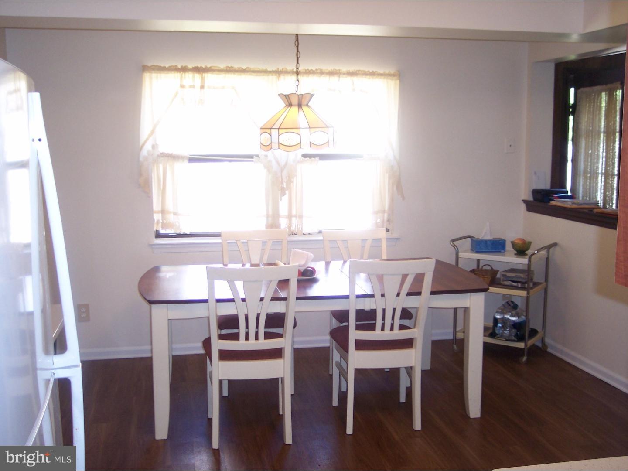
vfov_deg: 37.7
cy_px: 236
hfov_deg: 49.0
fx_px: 689
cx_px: 314
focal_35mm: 38
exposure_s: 1/45
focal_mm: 8
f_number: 2.8
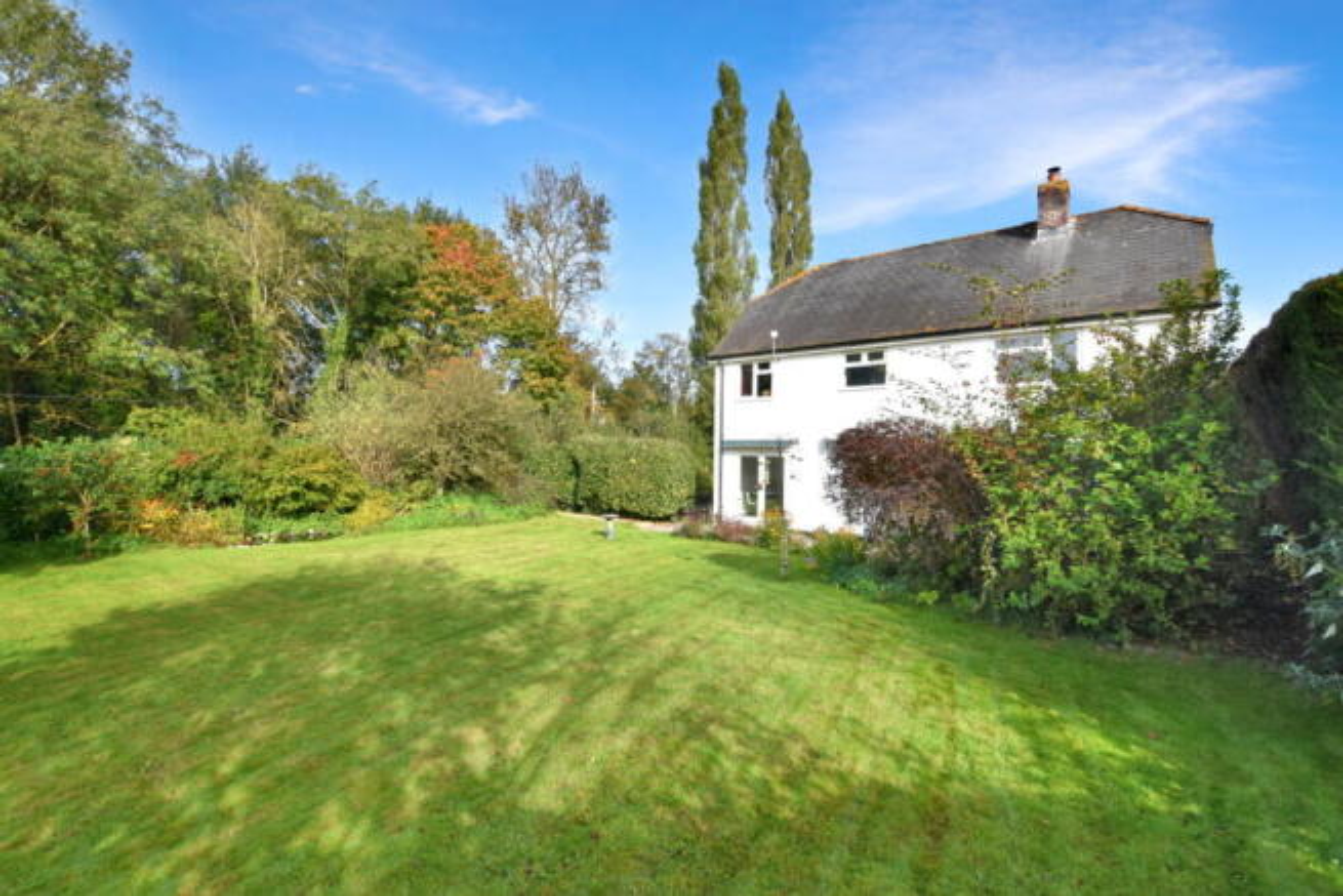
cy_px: 448
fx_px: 560
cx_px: 672
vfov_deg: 77.4
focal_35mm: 15
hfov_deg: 100.4
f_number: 7.1
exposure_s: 1/250
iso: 200
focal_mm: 10
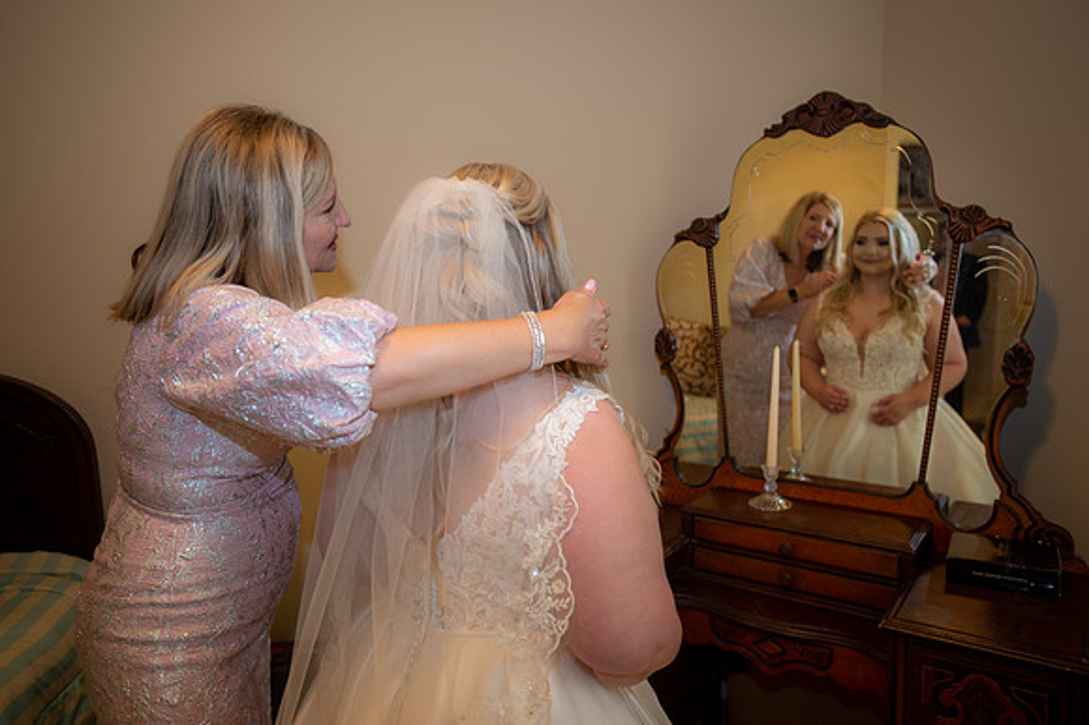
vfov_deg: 49.5
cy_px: 362
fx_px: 786
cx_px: 544
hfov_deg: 69.4
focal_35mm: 26
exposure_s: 1/80
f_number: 2.8
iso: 640
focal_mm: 26
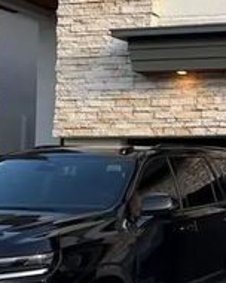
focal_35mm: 105
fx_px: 878
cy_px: 130
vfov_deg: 18.3
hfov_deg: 14.3
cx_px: 256
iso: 80
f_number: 1.78
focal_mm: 6.76
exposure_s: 1/1139
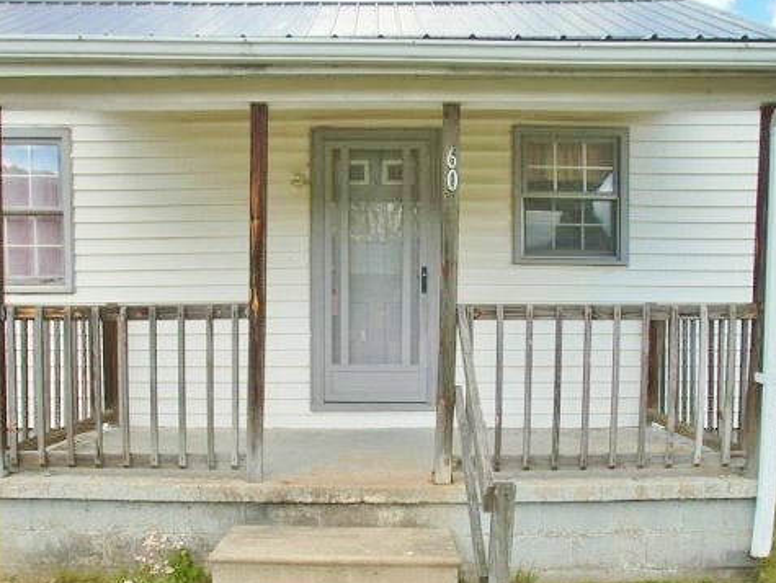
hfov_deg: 52.6
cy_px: 381
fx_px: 785
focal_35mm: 35
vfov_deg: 40.3
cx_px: 390
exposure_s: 1/125
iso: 100
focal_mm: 4.65
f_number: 7.8
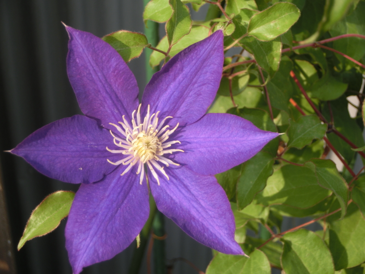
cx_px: 182
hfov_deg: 23.0
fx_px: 896
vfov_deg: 17.4
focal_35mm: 85
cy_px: 137
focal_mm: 15.16
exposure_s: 1/200
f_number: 5
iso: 80
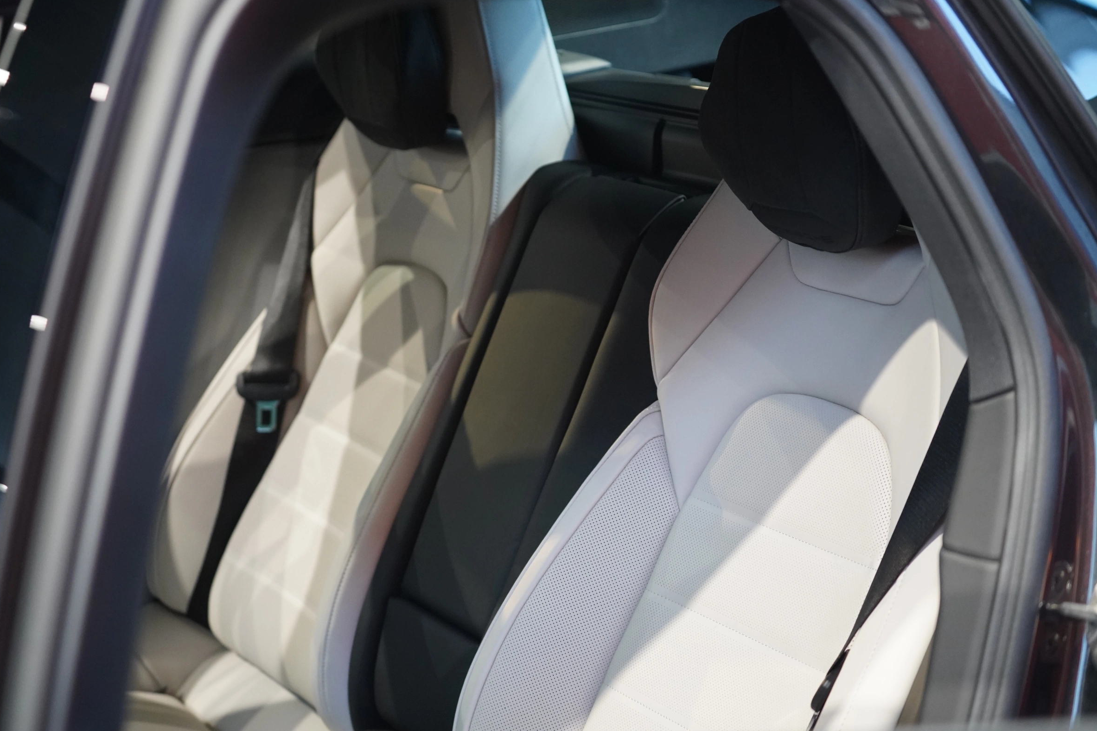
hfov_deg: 28.5
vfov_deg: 19.2
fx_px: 2163
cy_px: 365
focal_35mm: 71
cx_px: 542
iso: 5000
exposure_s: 1/200
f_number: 4
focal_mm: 70
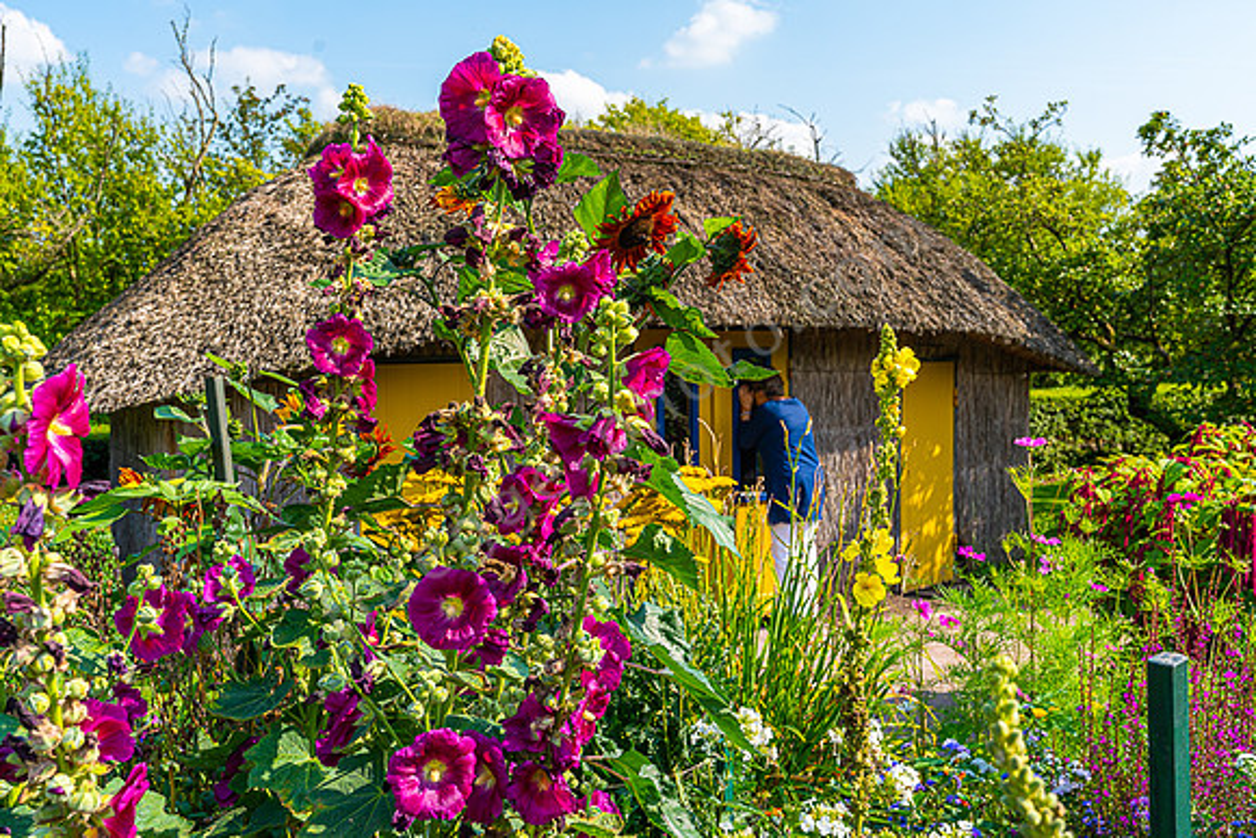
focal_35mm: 35
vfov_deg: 37.9
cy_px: 419
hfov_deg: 54.4
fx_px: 1221
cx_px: 628
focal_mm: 35
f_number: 8
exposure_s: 1/160
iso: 125
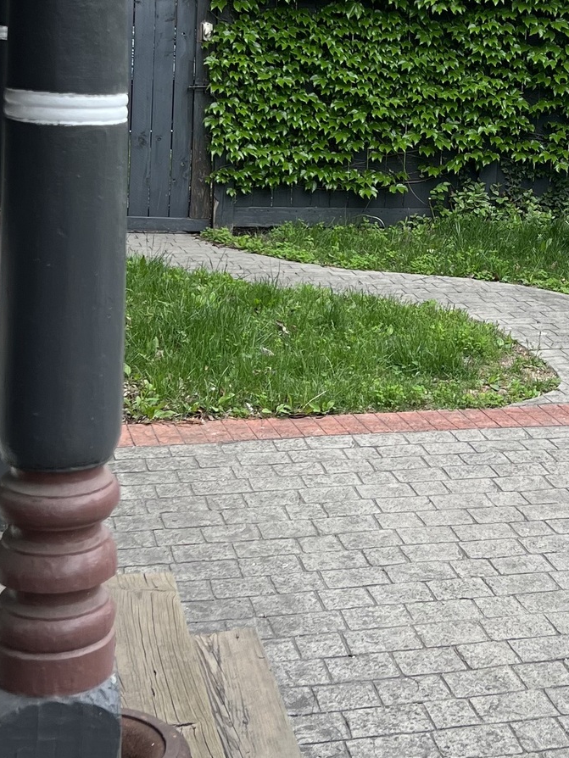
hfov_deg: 21.4
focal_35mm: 67
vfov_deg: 28.4
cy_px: 163
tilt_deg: -6.7
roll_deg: -2.5
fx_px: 1468
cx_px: 525
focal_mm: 5.7
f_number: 1.5
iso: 40
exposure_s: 1/266
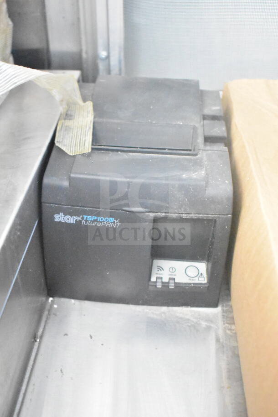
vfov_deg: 46.4
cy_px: 208
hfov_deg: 31.9
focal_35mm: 42
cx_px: 139
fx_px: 486
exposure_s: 1/30
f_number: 4.2
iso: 25600
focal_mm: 28
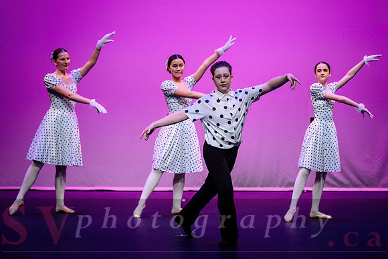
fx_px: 2033
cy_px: 127
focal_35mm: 189
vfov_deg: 7.3
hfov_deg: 10.9
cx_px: 204
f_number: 2.8
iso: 1600
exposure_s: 1/800
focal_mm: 165
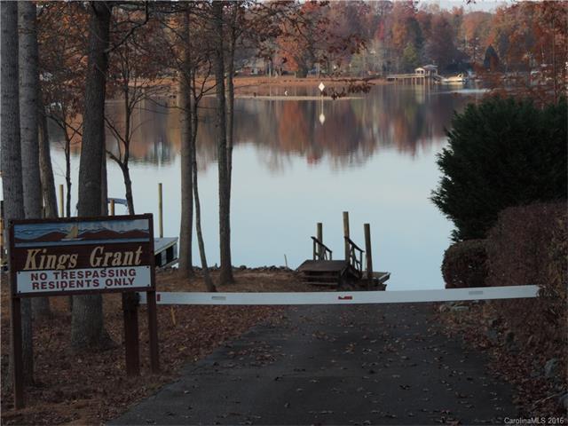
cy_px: 213
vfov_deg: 14.1
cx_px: 284
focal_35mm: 105
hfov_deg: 18.7
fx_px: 1723
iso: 80
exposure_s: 1/125
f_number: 4.2
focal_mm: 18.7
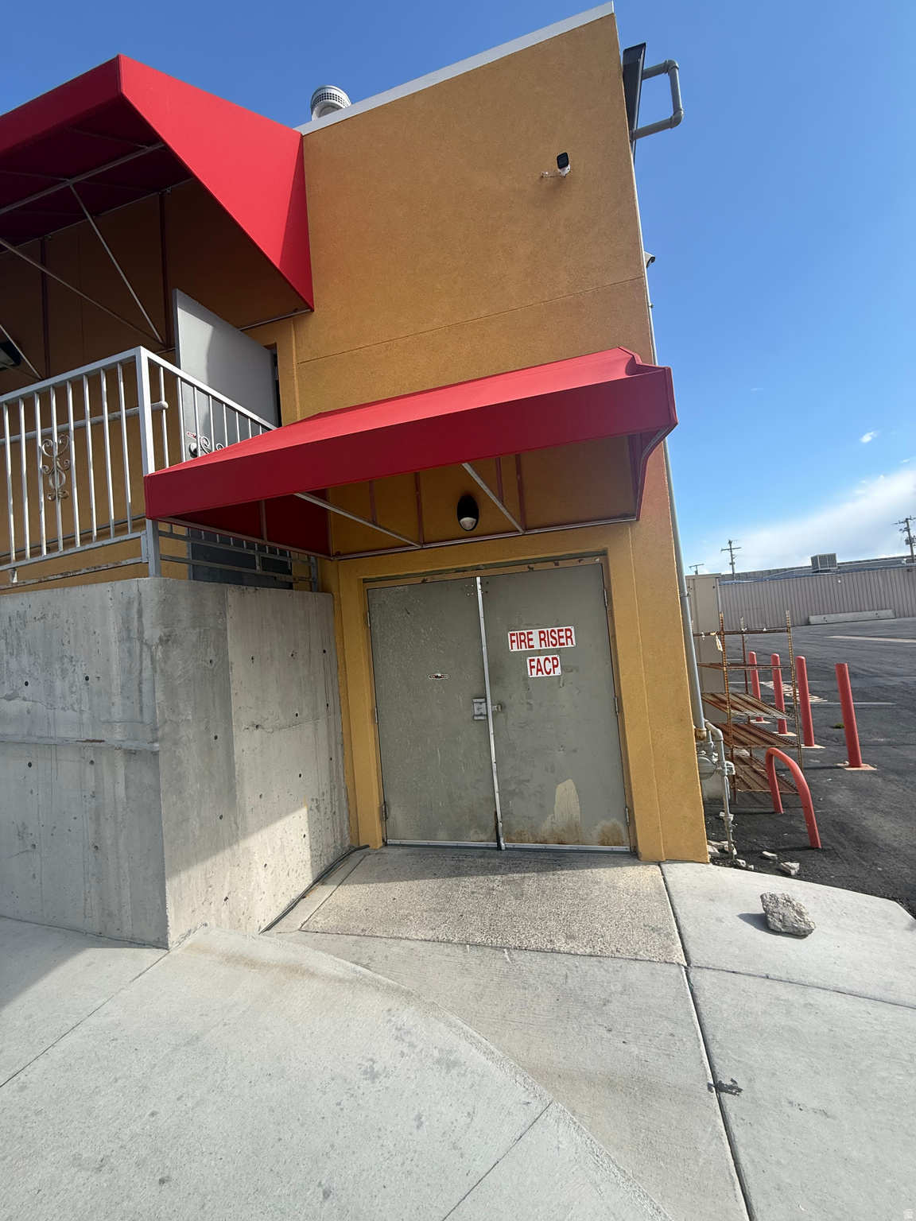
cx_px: 458
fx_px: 494
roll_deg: +5.2
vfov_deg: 102.1
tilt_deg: +2.2
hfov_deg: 85.7
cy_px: 610
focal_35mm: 14
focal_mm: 2.22
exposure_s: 1/888
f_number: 2.2
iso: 64
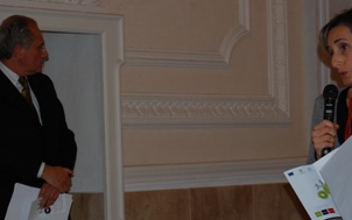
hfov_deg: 16.7
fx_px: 1197
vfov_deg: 10.5
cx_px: 200
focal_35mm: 125
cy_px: 127
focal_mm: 55
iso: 400
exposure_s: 1/60
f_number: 5.6
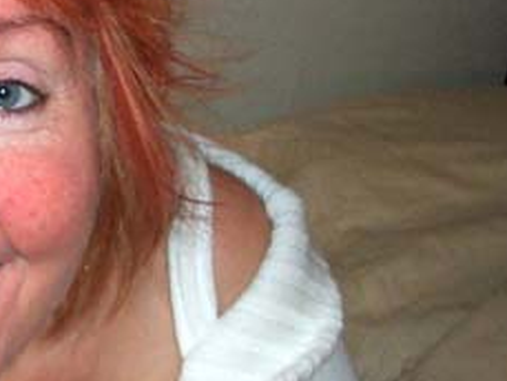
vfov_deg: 17.6
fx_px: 1231
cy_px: 138
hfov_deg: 22.5
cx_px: 18
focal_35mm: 84
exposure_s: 1/60
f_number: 2.6
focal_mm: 5.8
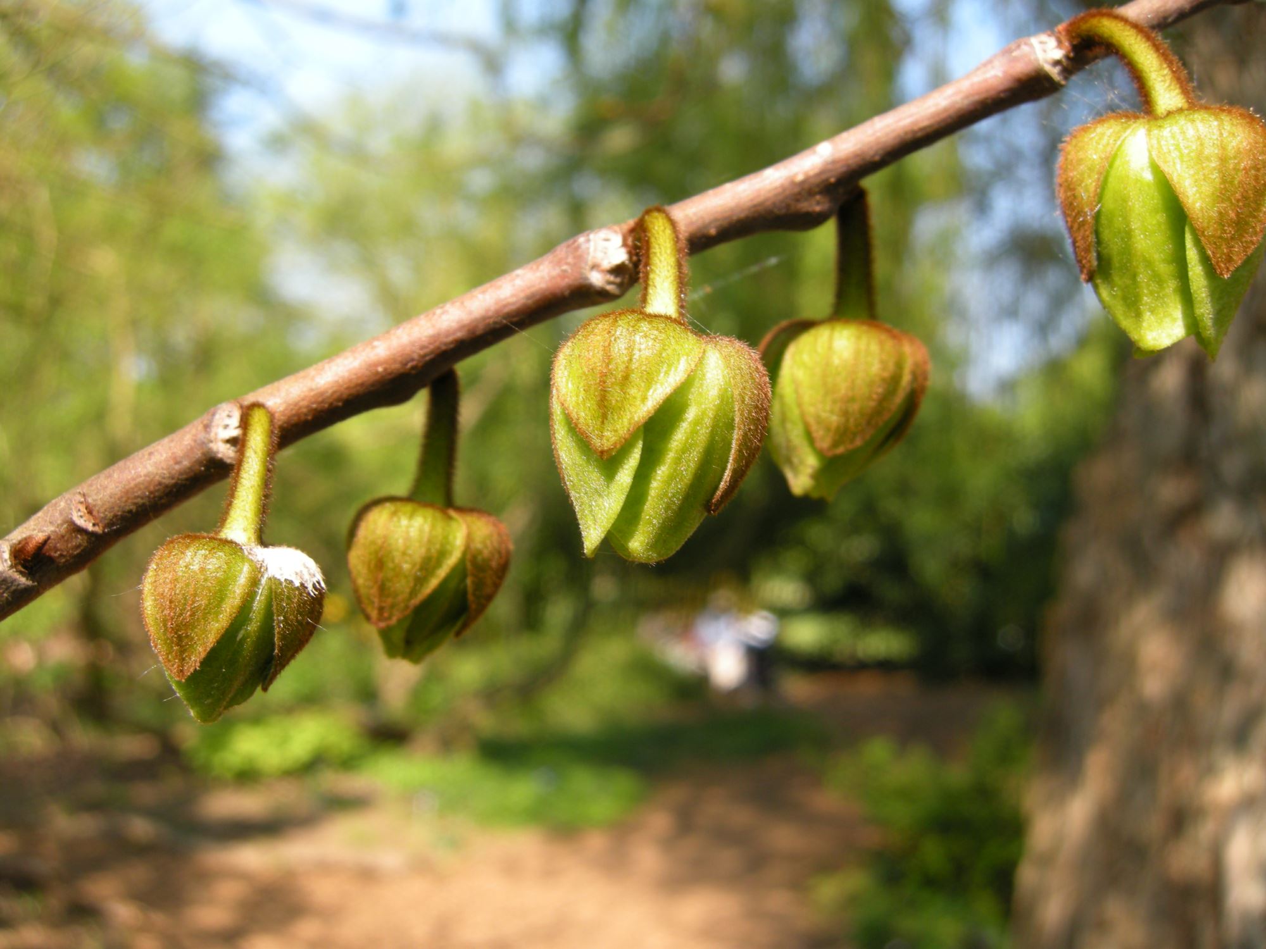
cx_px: 633
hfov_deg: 52.6
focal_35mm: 35
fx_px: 1280
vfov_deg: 40.7
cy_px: 474
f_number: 3.8
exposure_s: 1/157
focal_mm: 7.5
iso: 64
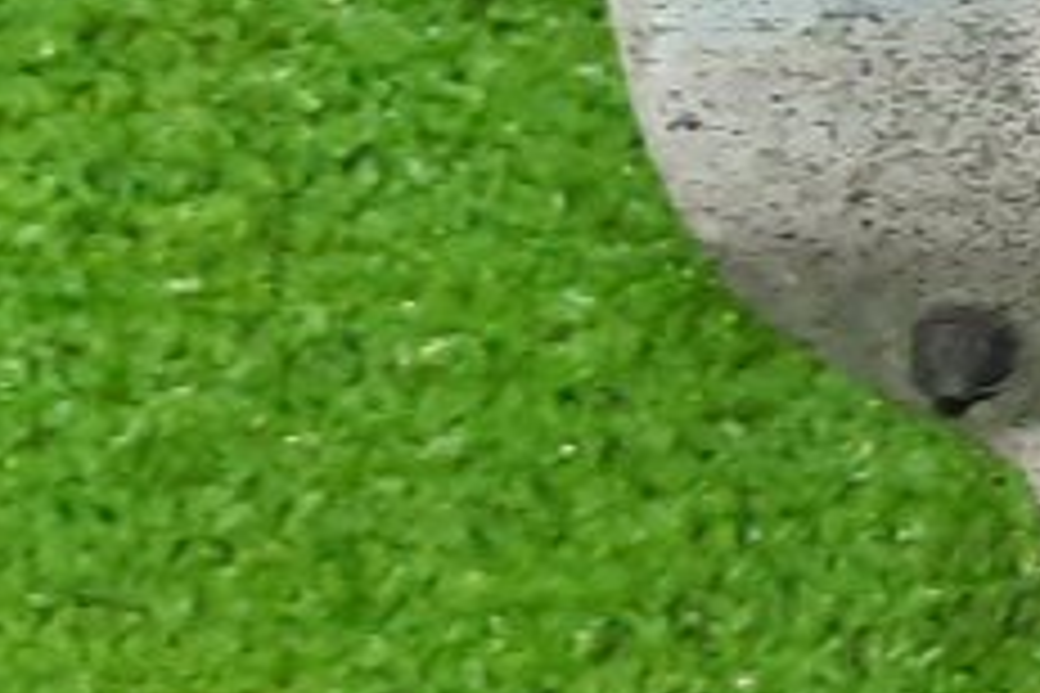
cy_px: -410
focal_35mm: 162
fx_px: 4680
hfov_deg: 11.0
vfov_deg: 8.3
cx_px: 2359
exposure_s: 1/50
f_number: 2
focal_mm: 4.6
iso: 365
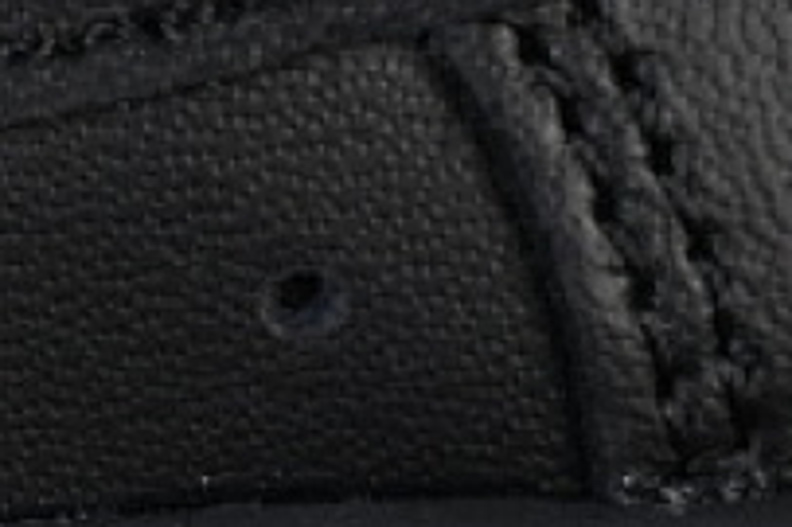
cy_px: 31
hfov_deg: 5.1
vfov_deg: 3.4
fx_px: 8771
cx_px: -398
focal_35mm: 399
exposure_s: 1/60
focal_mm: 50
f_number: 6.3
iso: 160
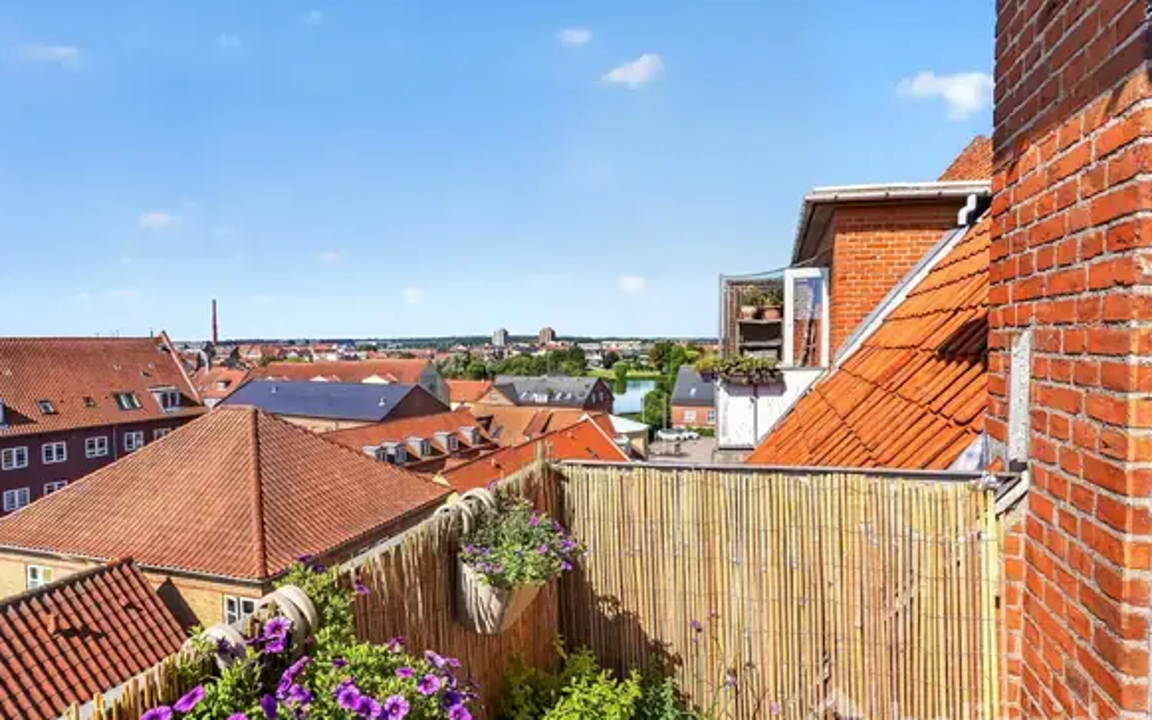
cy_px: 367
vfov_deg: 59.6
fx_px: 628
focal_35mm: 20
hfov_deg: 85.1
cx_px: 569
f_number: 8
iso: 400
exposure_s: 1/1000
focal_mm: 19
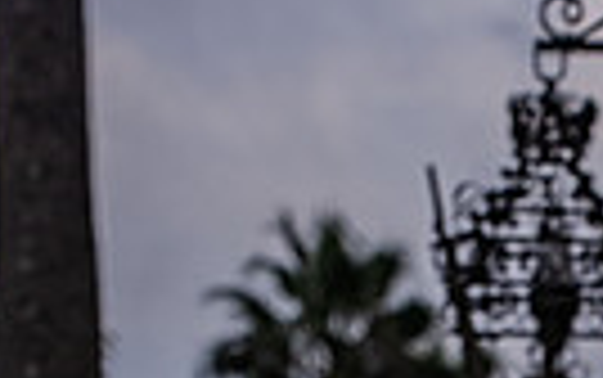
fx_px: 4227
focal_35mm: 257
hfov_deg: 8.1
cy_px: 832
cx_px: 652
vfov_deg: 5.0
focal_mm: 75
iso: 500
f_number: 5.6
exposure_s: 1/200
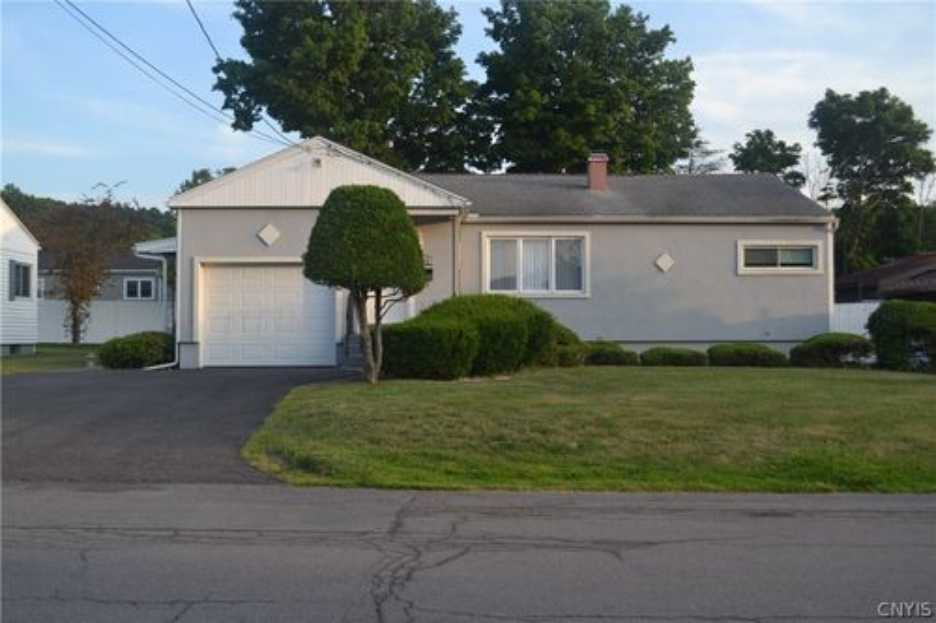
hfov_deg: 49.6
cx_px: 468
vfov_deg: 34.2
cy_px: 312
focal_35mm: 39
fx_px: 1014
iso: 140
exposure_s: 1/125
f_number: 5.6
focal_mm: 26
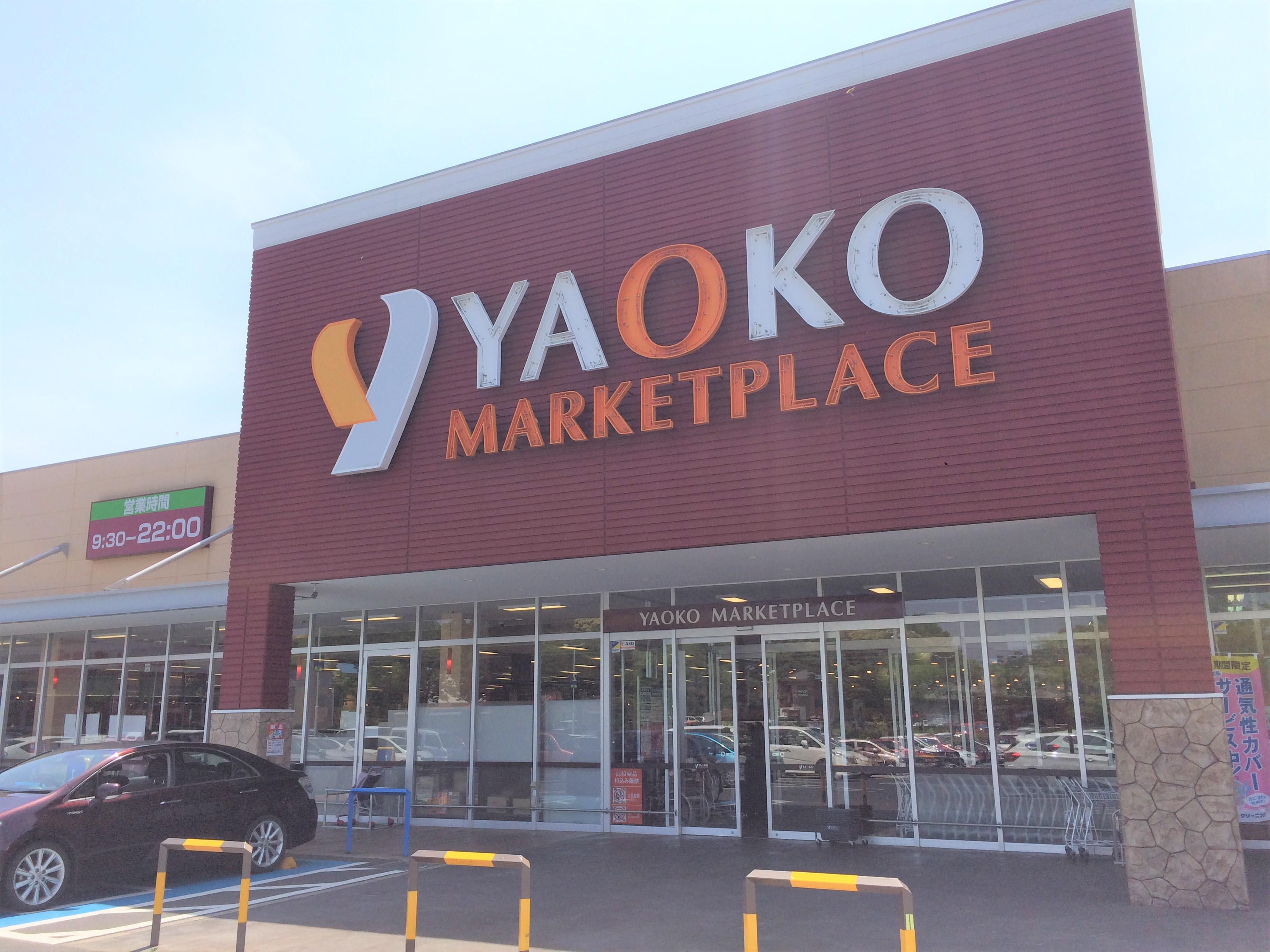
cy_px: 476
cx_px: 635
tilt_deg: +11.4
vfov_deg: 48.2
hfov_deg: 61.7
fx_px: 1064
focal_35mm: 29
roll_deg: +0.4
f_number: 2.2
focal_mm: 4.15
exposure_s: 1/2053
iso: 32
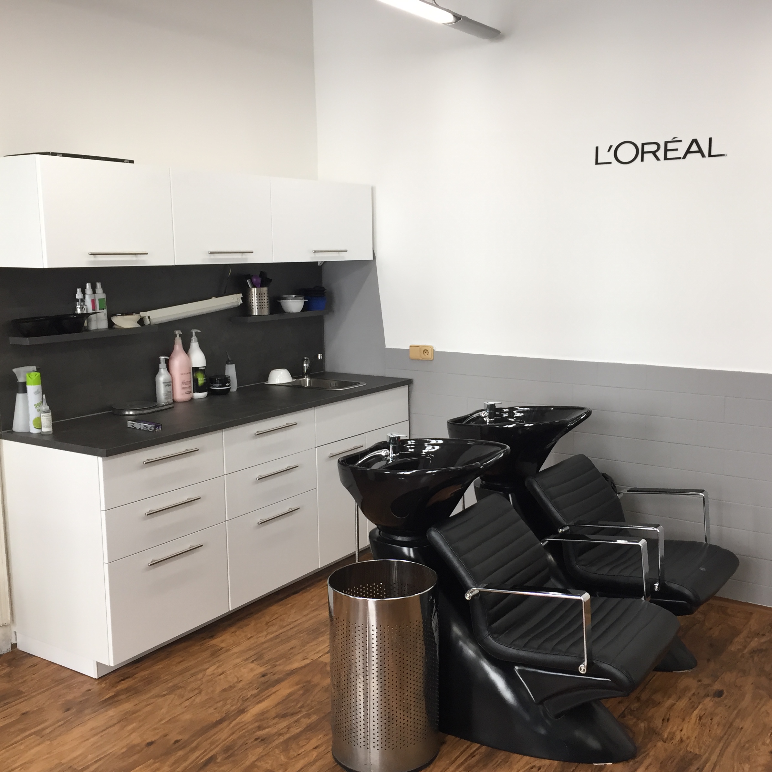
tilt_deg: -8.9
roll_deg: +0.8
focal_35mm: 35
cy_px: 392
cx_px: 423
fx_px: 883
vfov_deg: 47.2
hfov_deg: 47.2
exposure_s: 1/33
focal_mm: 4.15
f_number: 2.2
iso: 32
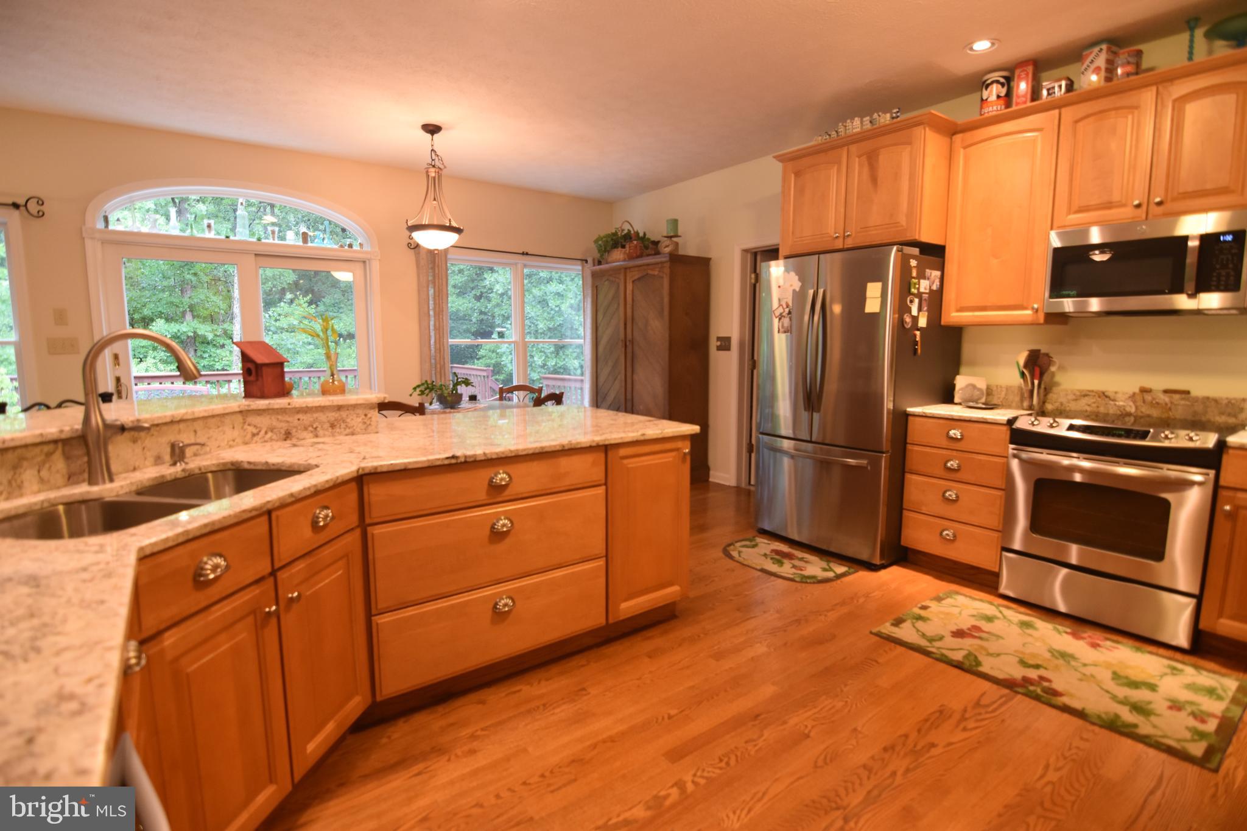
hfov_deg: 95.0
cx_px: 624
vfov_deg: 72.0
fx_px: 571
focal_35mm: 16
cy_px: 416
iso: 800
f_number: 3.2
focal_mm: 11
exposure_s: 1/60
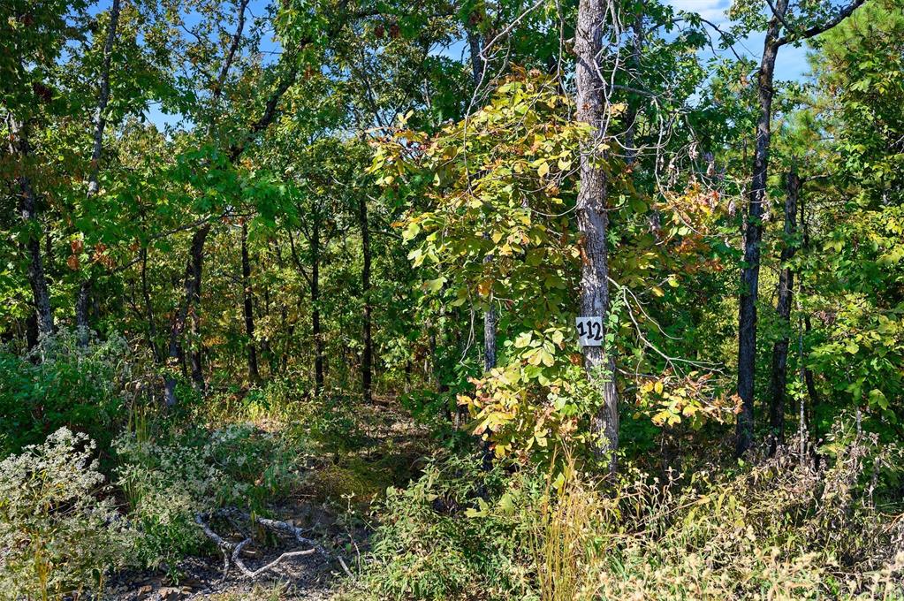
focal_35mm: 29
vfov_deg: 44.9
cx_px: 452
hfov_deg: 63.7
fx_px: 728
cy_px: 300
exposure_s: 1/1600
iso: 500
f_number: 4
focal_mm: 29
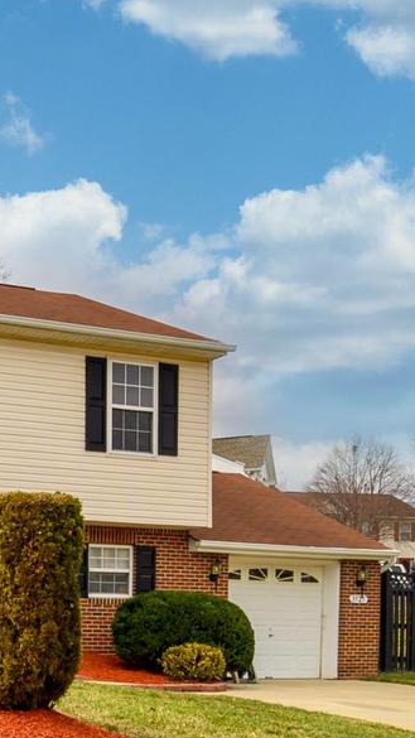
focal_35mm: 49
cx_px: -129
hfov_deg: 21.9
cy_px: 250
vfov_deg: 41.6
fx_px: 959
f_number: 16
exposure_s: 1/200
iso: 200
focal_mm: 19
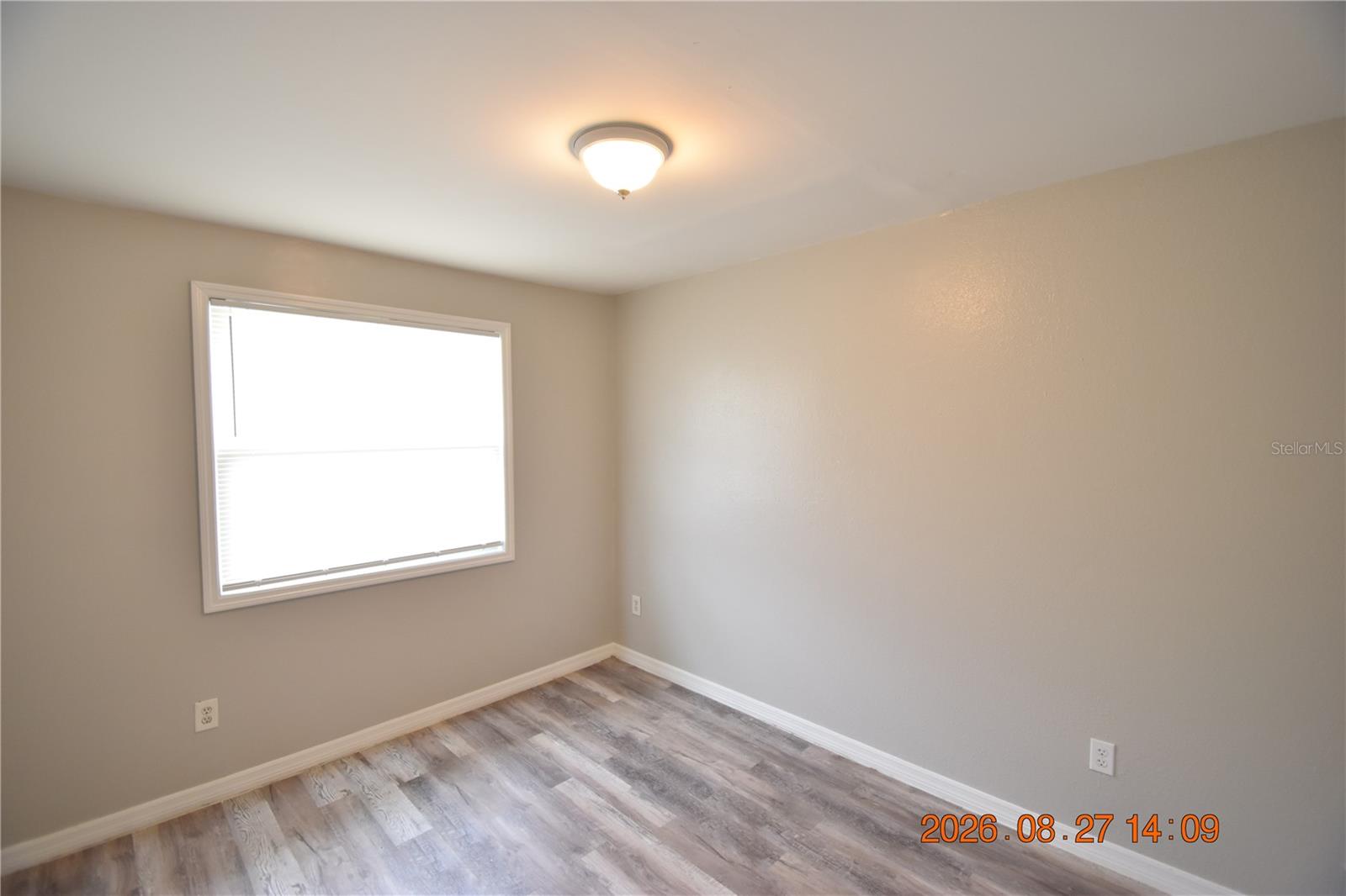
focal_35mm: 15
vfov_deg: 77.3
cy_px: 448
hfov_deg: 100.4
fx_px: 561
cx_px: 673
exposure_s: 1/60
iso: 720
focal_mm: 10
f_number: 4
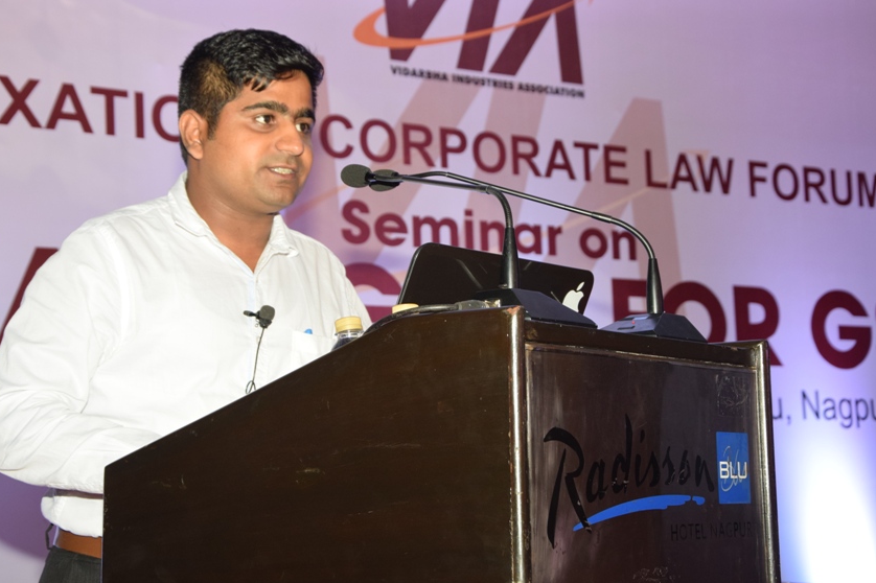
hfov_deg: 27.9
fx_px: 1764
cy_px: 280
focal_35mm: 73
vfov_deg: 18.8
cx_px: 407
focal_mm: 45
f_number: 5.6
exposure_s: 1/80
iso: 800
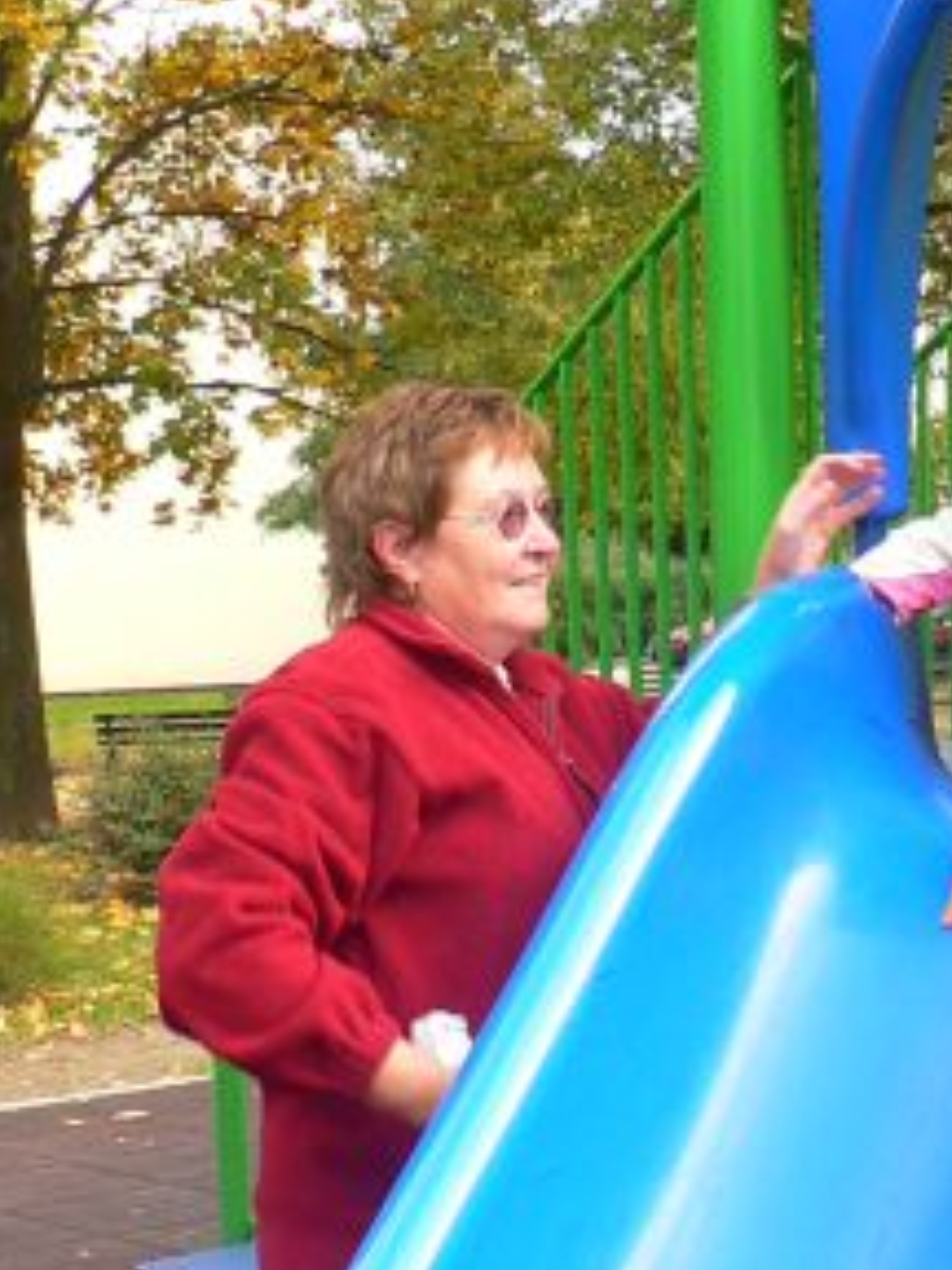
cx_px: 787
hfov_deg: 17.2
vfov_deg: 22.1
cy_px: 1279
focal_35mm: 85
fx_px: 3117
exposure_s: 1/100
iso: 100
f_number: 3.2
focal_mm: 6
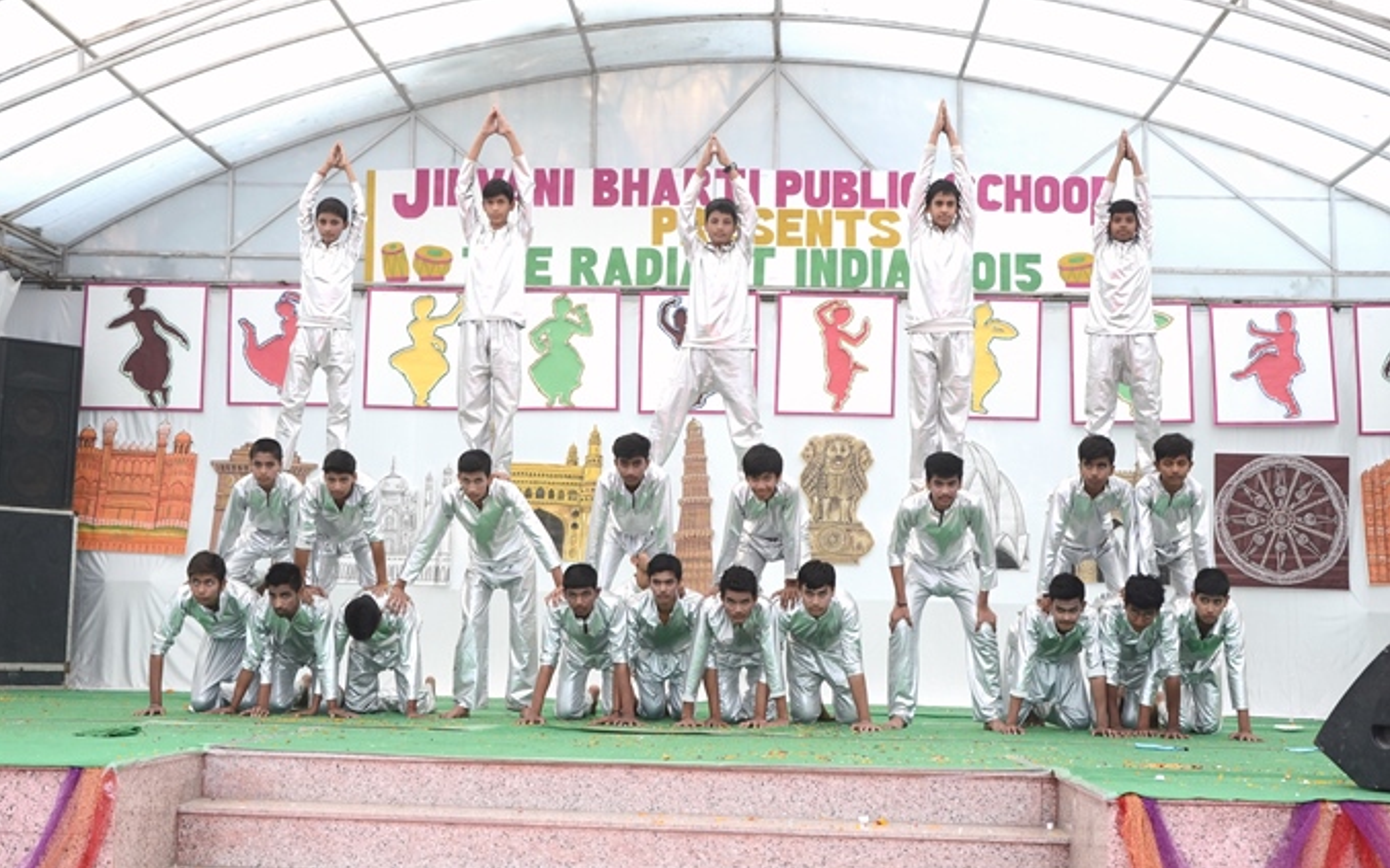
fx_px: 1856
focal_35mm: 49
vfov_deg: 26.3
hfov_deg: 41.1
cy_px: 445
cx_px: 695
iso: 500
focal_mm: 32
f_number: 8
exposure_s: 1/160
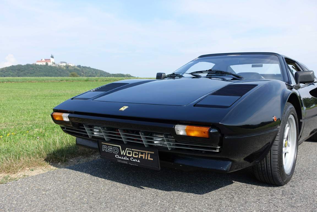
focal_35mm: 36
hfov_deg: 53.1
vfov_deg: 36.9
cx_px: 158
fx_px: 317
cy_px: 106
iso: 125
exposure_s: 1/640
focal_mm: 13.34
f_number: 4
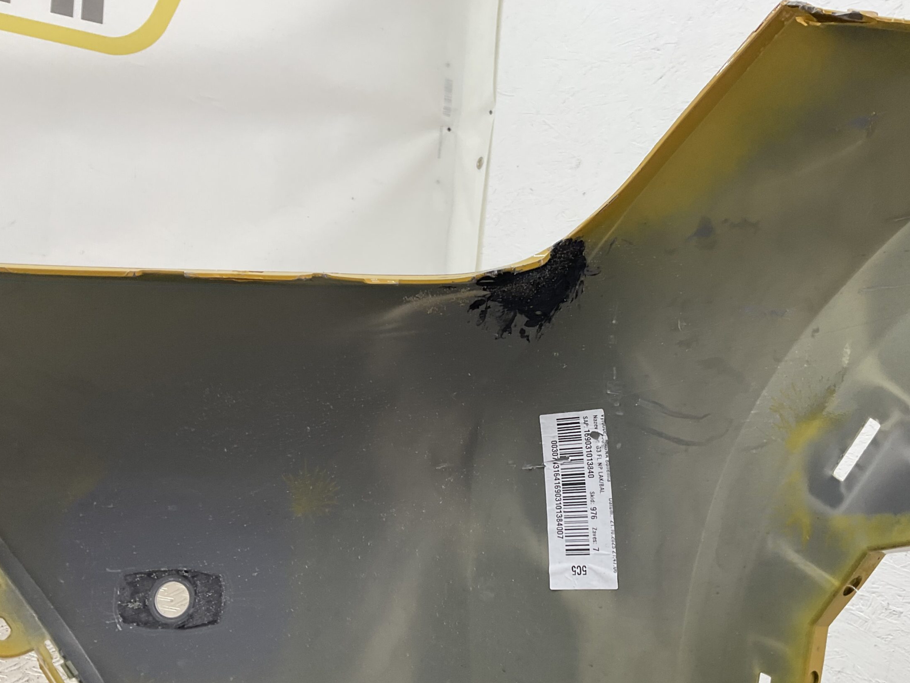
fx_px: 894
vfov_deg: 41.7
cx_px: 491
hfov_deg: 53.9
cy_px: 385
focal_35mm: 34
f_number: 1.8
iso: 32
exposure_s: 1/120
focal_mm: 3
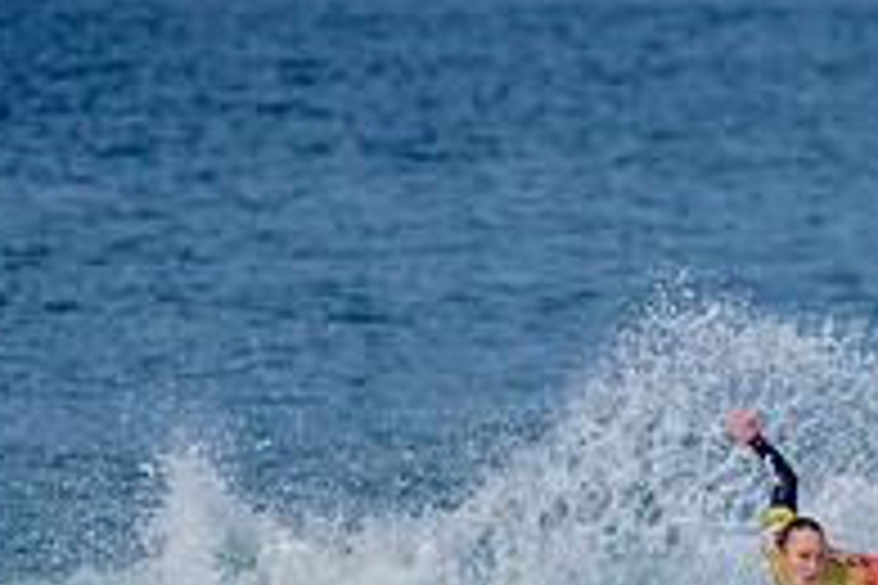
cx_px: 950
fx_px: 36337
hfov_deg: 1.4
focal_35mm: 1490
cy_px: 704
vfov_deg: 0.9
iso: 250
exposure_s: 1/2500
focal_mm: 500
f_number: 6.3
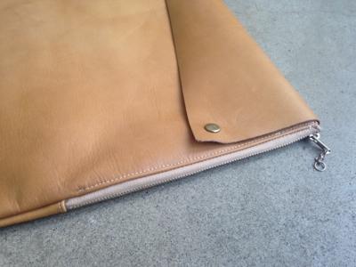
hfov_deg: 55.4
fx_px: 339
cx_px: 178
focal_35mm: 33
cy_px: 134
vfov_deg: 42.9
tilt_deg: -50.1
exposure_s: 1/120
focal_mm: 4.12
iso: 80
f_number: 2.4
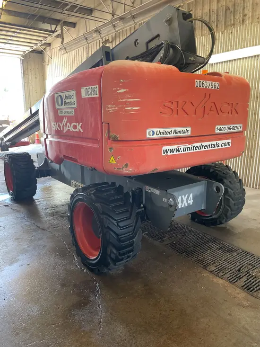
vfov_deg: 67.3
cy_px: 174
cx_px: 130
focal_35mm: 26
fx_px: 260
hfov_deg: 53.1
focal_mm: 4.2
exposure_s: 1/60
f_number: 1.6
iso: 200
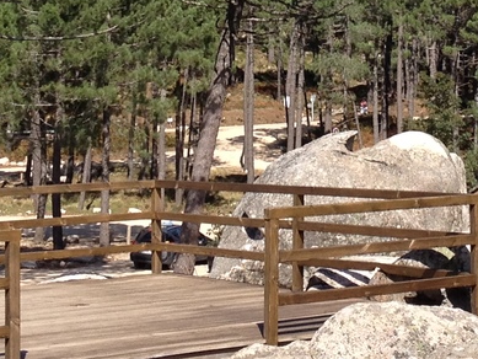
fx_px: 1989
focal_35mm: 144
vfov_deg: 10.1
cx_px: 383
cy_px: -105
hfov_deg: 13.6
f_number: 2.4
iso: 64
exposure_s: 1/1227
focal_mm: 4.28
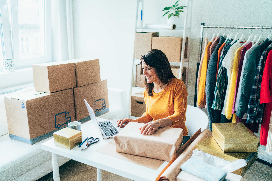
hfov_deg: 54.4
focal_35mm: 35
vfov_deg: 37.9
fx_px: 264
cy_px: 90
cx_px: 136
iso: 1250
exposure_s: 1/1000
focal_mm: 35
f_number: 2.2
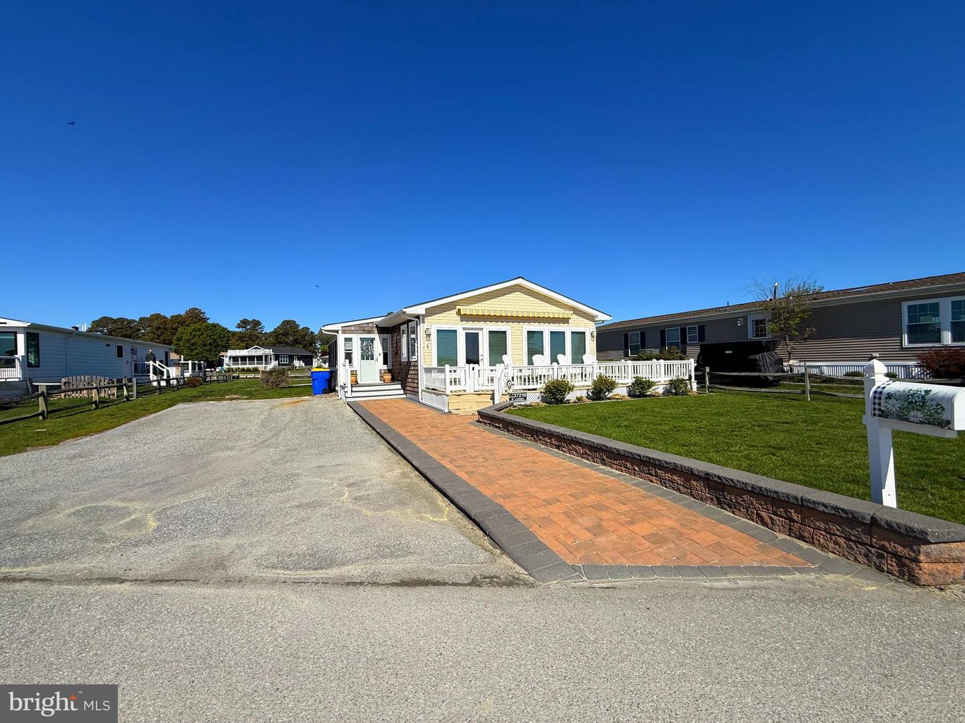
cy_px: 362
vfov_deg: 85.7
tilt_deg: -0.6
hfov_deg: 102.1
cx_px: 482
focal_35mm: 14
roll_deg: -1.7
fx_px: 390
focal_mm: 2.22
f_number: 2.2
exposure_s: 1/5155
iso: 50
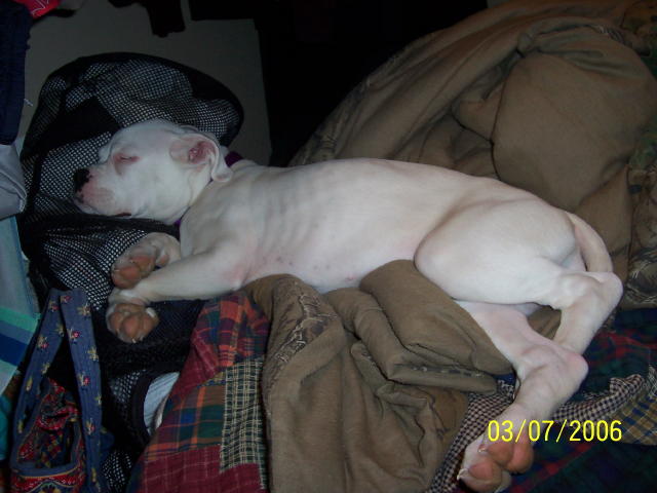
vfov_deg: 38.7
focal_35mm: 37
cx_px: 328
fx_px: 702
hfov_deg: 50.1
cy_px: 246
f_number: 2.8
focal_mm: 5.6
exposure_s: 1/60
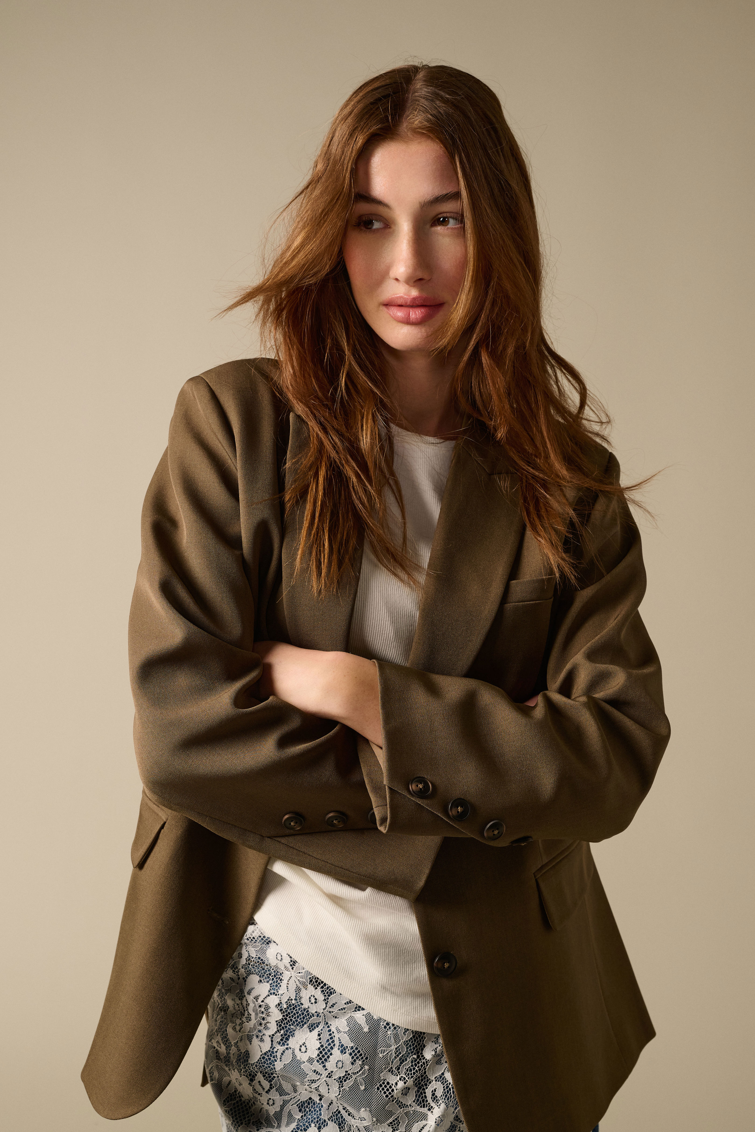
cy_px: 566
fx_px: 1352
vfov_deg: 45.4
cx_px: 378
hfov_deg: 31.2
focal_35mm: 43
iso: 320
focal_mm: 43
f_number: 9
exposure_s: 1/160
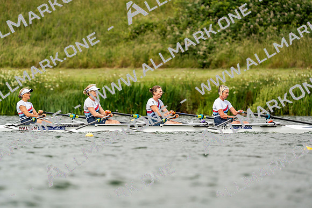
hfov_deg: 4.9
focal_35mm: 422
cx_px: 156
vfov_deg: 3.3
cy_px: 104
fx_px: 3658
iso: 500
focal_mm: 422
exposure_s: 1/2000
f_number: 6.3
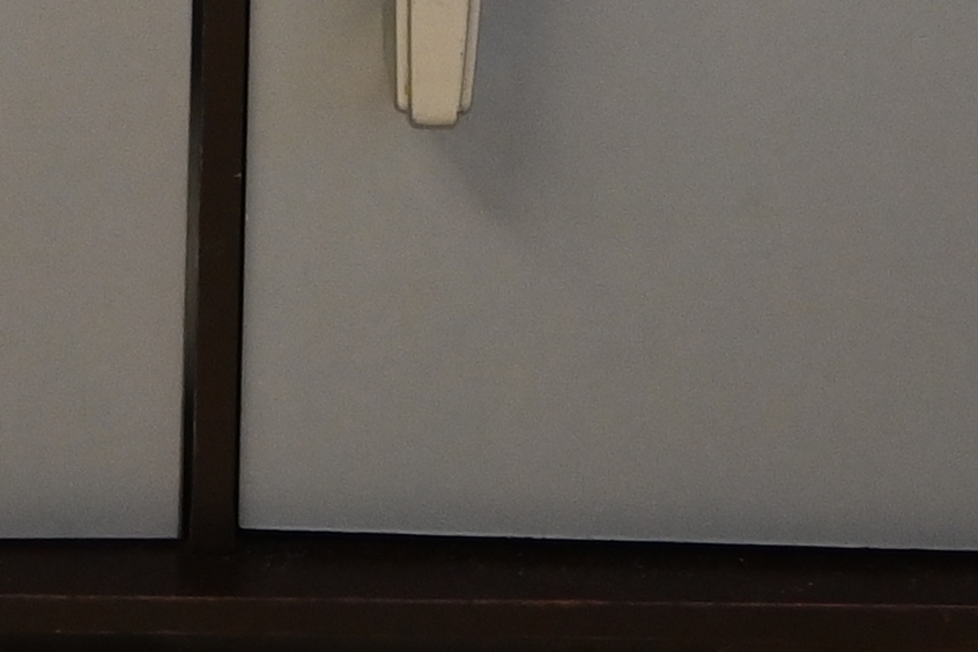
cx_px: -271
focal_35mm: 158
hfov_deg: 12.6
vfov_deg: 7.6
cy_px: -1341
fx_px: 4292
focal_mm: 16
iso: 720
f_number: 3.5
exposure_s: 1/125
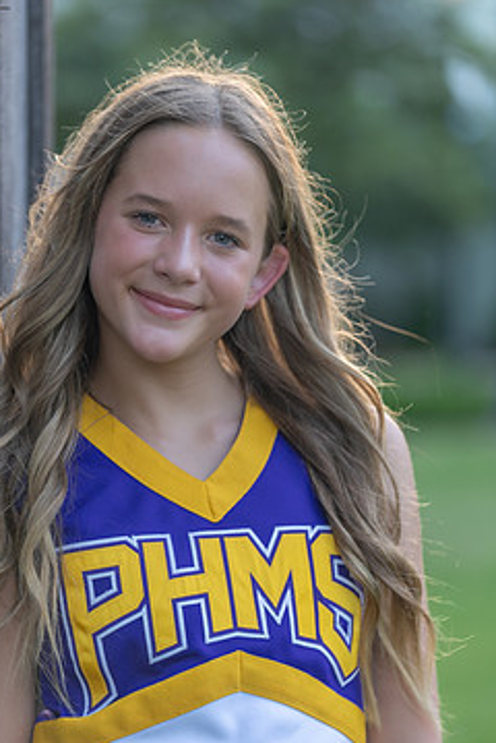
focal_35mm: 144
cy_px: 420
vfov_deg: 14.2
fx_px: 2970
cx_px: 198
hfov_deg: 9.5
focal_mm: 115
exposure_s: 1/320
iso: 320
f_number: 2.8
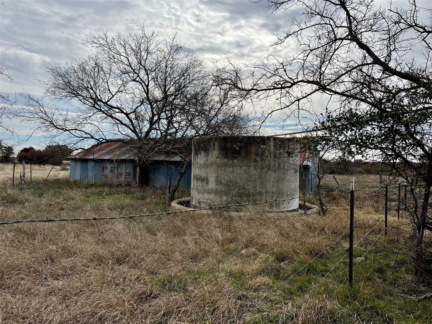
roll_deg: -0.7
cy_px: 162
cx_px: 216
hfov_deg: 67.3
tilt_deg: +0.4
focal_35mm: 26
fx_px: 324
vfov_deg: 53.1
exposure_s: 1/6579
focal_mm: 5.7
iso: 50
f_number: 1.5
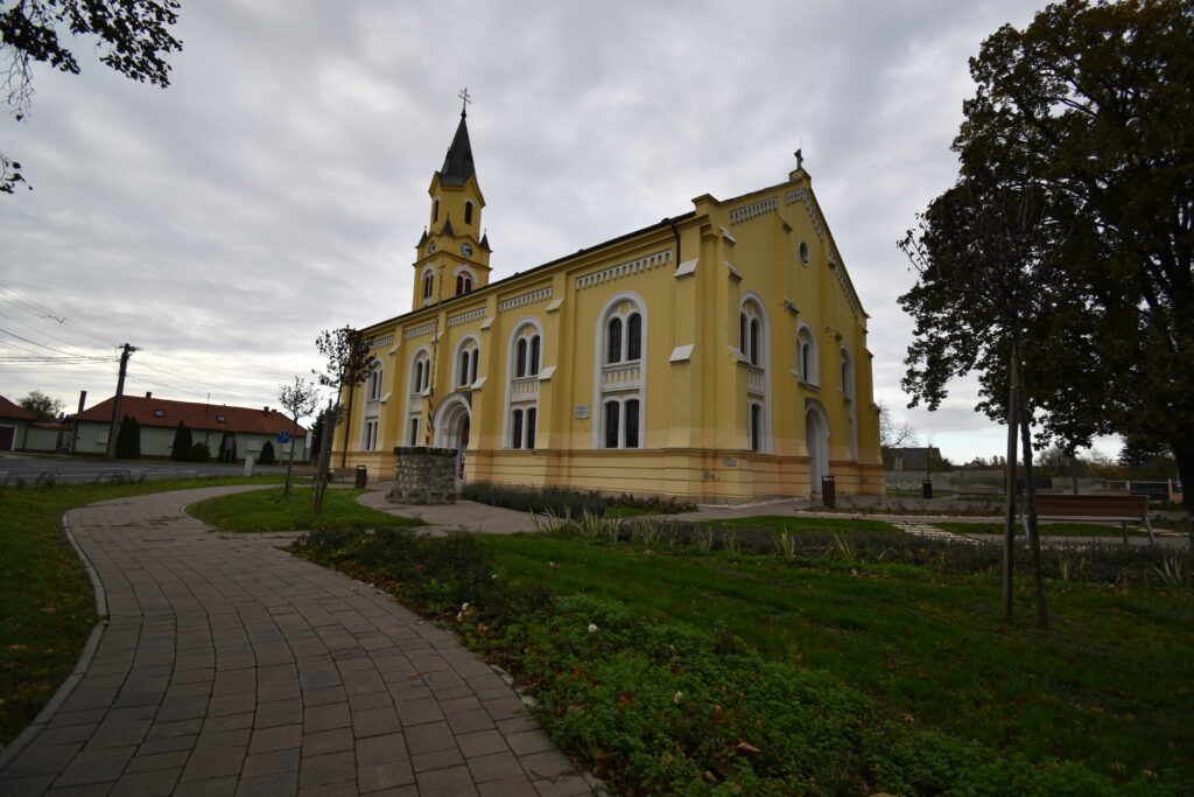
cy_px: 398
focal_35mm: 15
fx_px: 498
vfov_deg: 77.3
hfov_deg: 100.4
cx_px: 597
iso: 100
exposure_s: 1/200
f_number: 5
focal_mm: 10
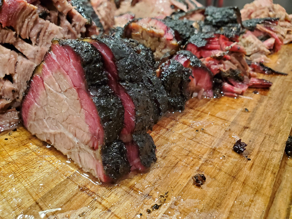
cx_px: 146
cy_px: 110
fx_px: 219
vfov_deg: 53.1
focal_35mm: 26
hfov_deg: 67.3
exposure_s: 1/40
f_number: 2.4
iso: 640
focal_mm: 4.3
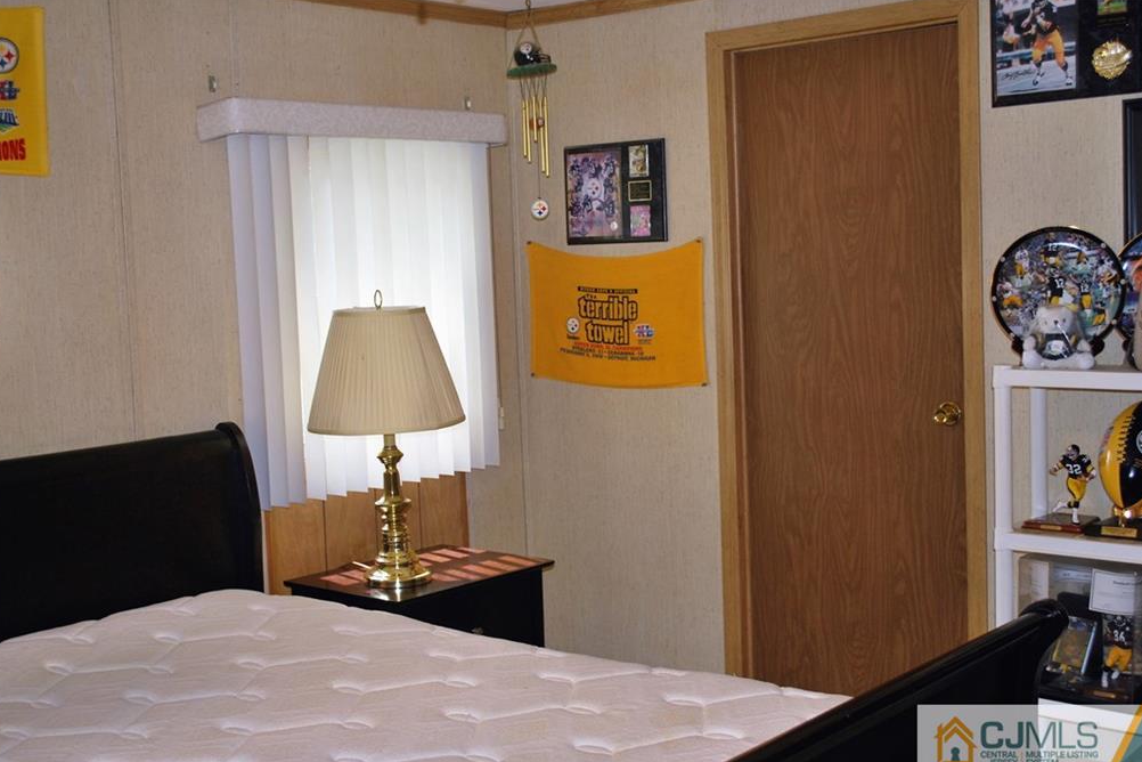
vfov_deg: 29.2
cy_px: 387
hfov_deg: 42.7
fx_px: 1459
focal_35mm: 46
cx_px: 566
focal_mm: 30
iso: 200
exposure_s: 1/60
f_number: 4.8
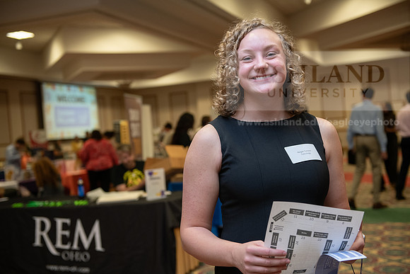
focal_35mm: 48
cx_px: 205
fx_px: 547
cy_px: 137
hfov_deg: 41.1
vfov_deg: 28.1
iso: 1250
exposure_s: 1/200
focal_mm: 48
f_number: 3.2
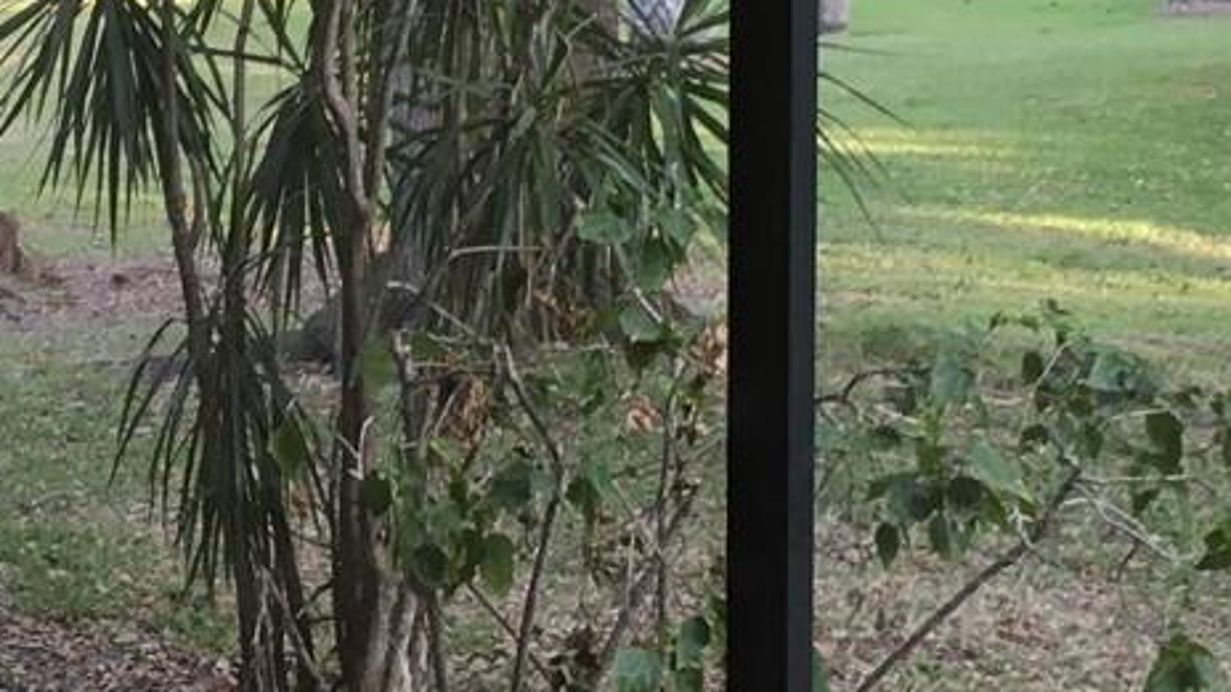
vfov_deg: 11.1
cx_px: 194
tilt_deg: -8.1
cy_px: 374
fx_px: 3558
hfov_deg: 19.4
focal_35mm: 109
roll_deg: +1.0
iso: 32
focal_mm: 4.15
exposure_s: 1/30
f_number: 2.2
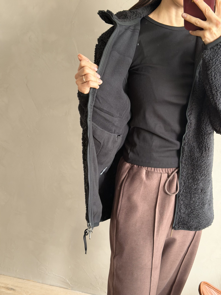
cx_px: 110
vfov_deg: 39.7
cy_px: 148
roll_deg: -3.4
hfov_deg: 30.3
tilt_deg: -26.8
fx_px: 409
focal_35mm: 48
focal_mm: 6.76
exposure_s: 1/40
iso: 400
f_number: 1.78
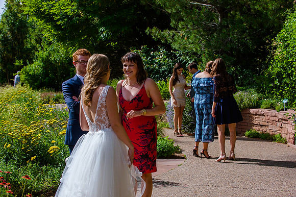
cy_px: 98
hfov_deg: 28.9
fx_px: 575
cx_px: 148
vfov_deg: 19.4
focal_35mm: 70
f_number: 10
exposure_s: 1/800
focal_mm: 70
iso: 400
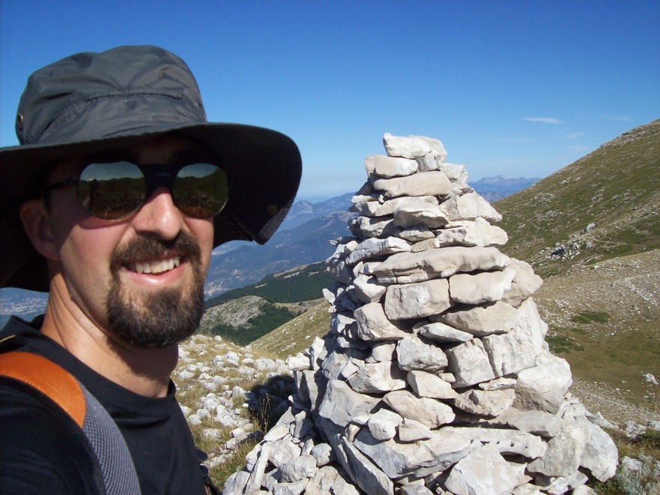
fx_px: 686
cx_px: 330
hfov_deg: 51.4
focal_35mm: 36
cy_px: 248
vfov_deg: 39.6
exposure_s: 1/841
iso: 80
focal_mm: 6
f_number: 4.8
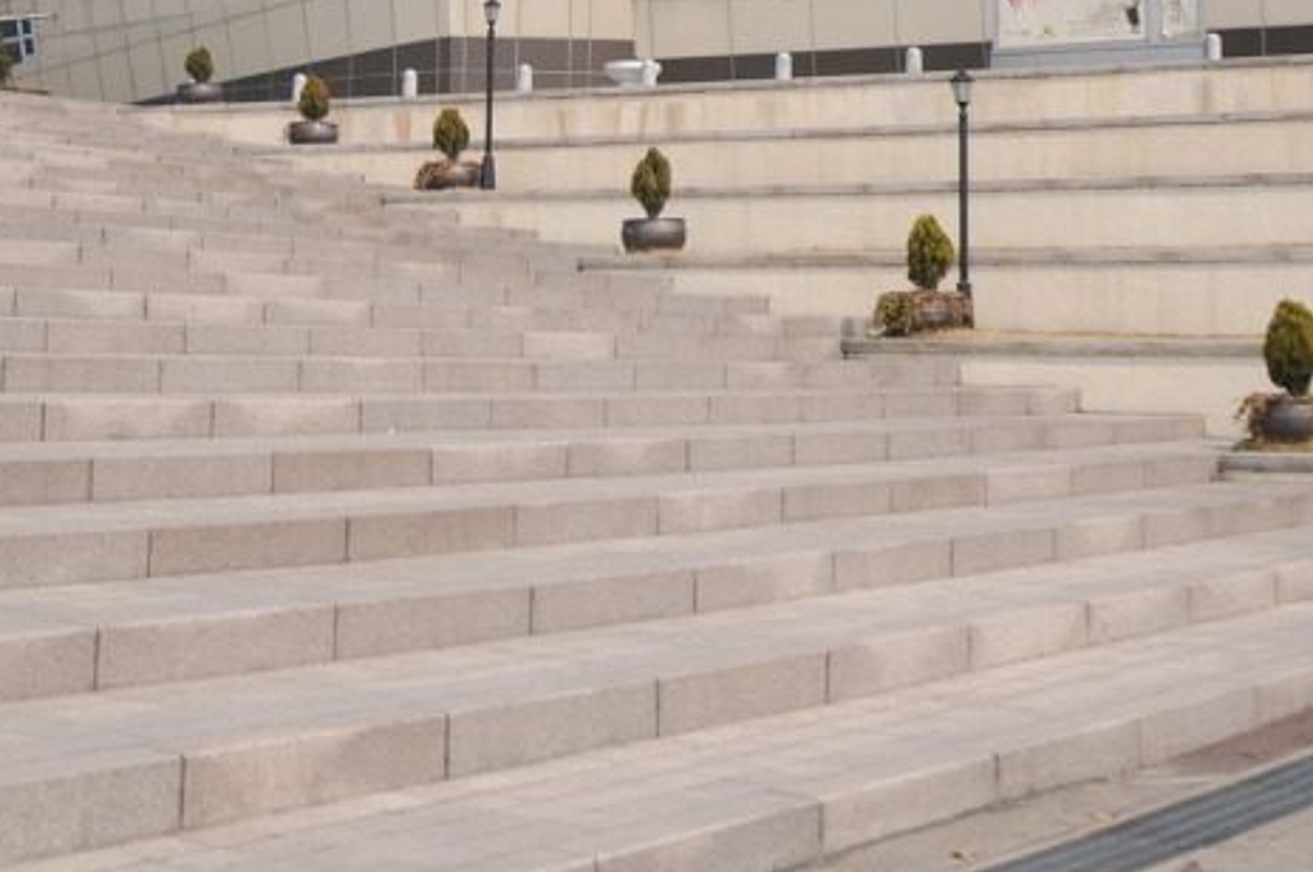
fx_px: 2331
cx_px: 733
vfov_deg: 20.6
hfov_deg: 31.4
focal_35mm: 64
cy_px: 41
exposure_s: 1/2000
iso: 200
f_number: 4
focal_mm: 22
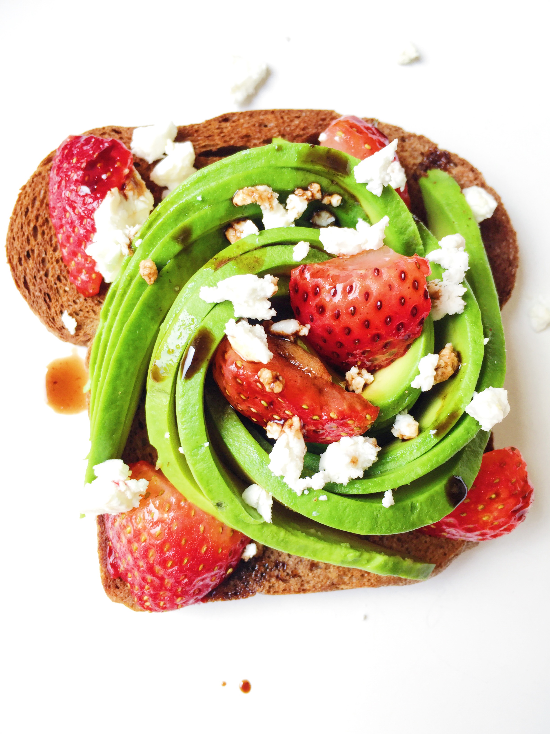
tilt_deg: -80.7
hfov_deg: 48.2
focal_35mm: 29
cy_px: 367
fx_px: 614
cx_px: 275
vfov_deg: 61.7
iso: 32
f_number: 2.2
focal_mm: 4.15
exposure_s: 1/60
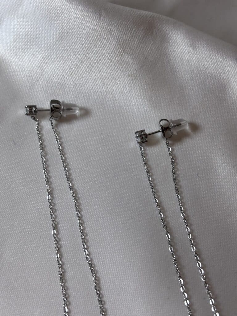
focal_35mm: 52
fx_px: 475
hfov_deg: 28.0
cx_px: 118
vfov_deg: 36.8
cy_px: 158
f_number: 1.6
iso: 32
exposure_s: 1/261
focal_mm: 5.96
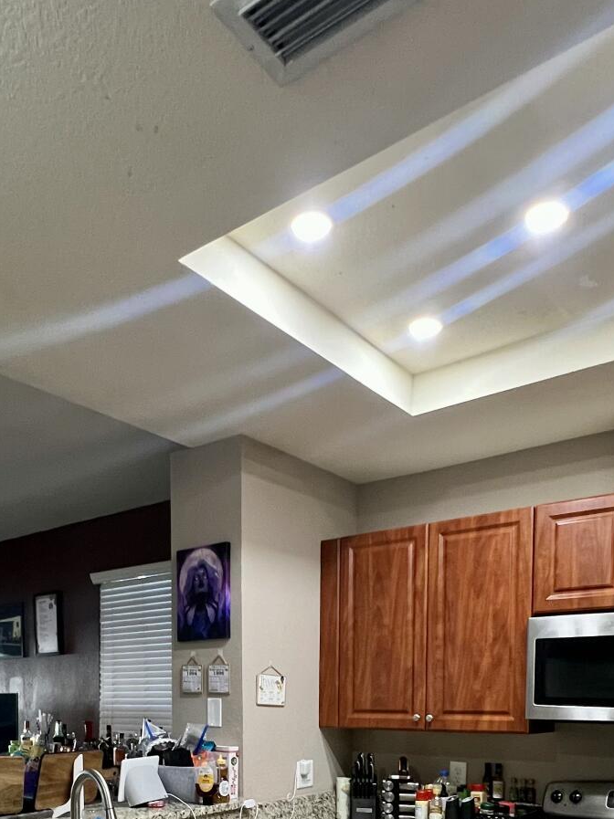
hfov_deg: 48.0
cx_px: 259
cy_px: 745
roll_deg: +0.2
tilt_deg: -3.8
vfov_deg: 53.5
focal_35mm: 29
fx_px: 686
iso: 320
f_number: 1.8
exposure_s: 1/60
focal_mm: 1.57
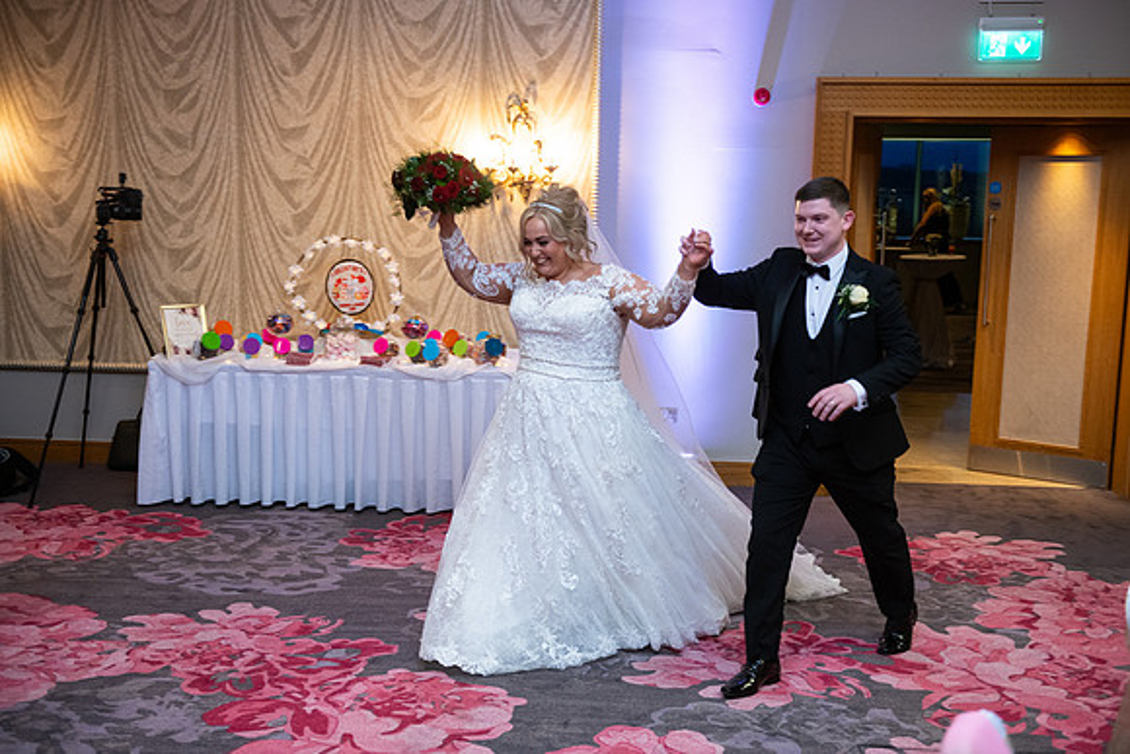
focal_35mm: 40
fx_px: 1256
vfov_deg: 33.4
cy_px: 377
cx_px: 565
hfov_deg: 48.4
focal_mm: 40
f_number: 3.5
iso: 800
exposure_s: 1/160
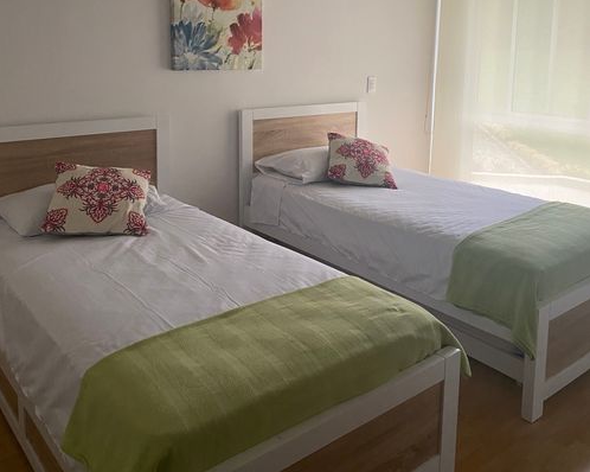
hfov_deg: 52.9
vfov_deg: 42.2
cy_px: 127
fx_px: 593
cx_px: 295
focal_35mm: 34
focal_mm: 4.25
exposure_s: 1/60
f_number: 1.8
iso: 250
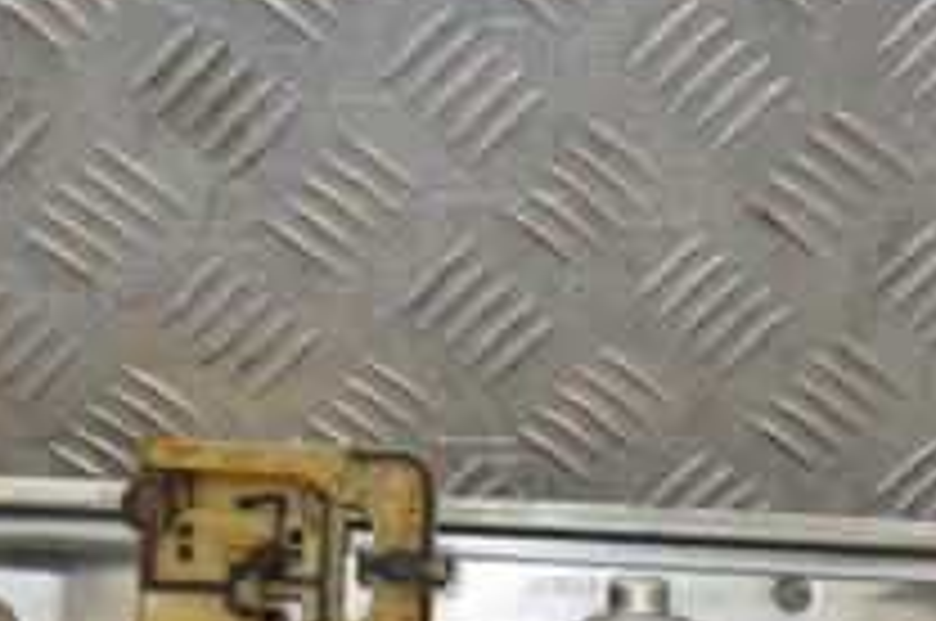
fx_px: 3375
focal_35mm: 130
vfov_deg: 10.4
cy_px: 616
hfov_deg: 15.7
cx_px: 644
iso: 800
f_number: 5
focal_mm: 30
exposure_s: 1/200
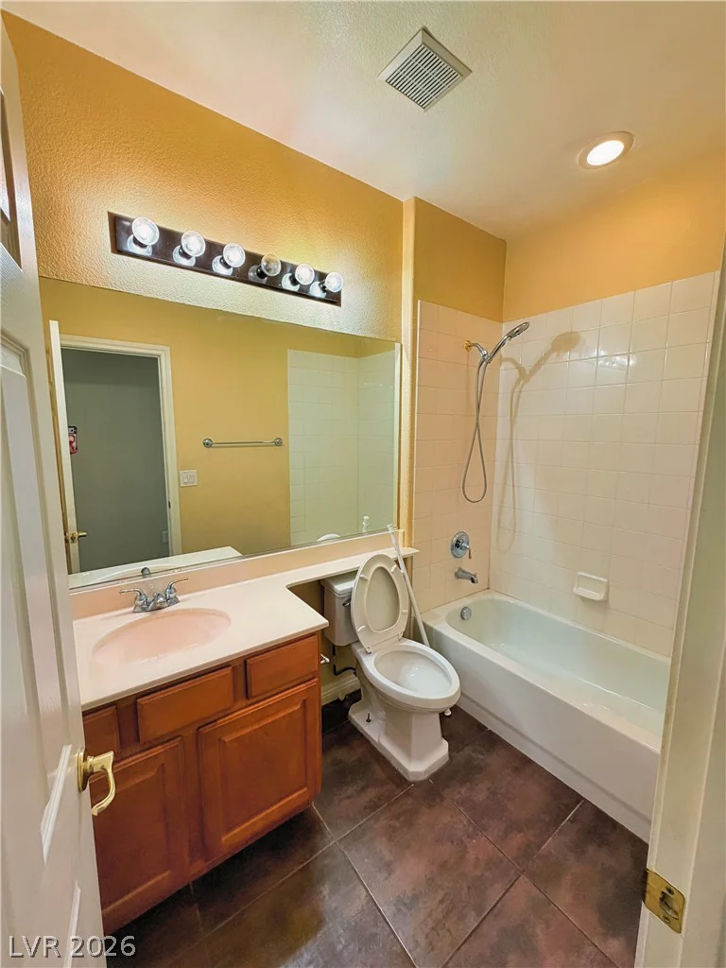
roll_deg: -0.8
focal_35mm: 14
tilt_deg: -7.3
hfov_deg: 85.7
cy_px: 484
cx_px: 363
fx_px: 391
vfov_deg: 102.1
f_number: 2.2
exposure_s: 1/120
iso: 200
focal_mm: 2.22
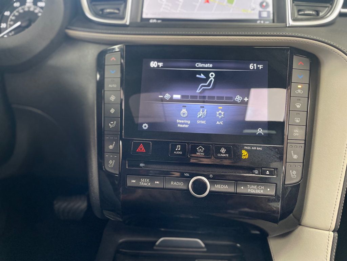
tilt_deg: -19.9
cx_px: 174
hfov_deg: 67.3
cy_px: 130
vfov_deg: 53.1
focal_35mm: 26
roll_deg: -0.9
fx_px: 261
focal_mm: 4.2
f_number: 1.6
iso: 250
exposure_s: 1/60
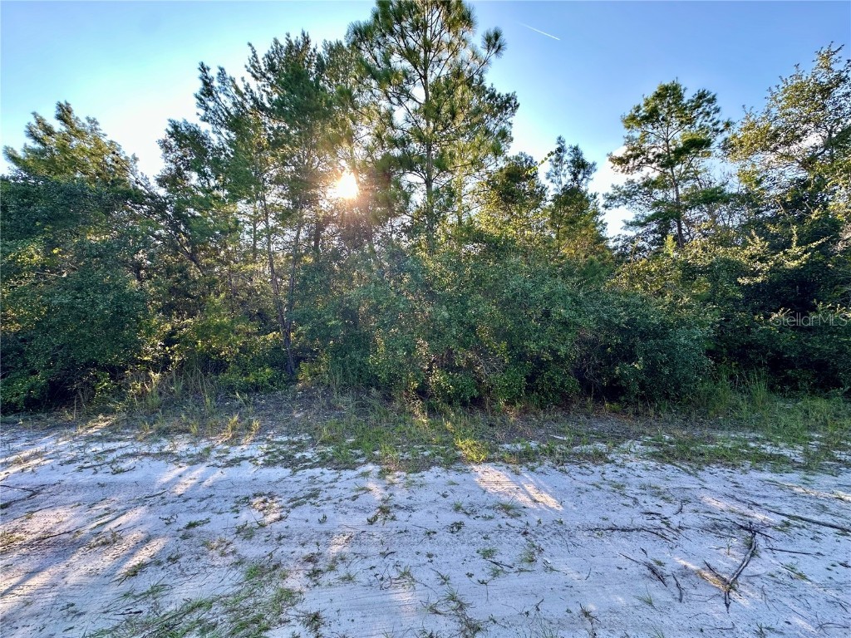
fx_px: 344
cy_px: 319
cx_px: 426
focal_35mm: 14
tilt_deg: +4.2
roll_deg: -0.2
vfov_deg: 85.7
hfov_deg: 102.1
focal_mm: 2.22
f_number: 2.2
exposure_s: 1/184
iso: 40
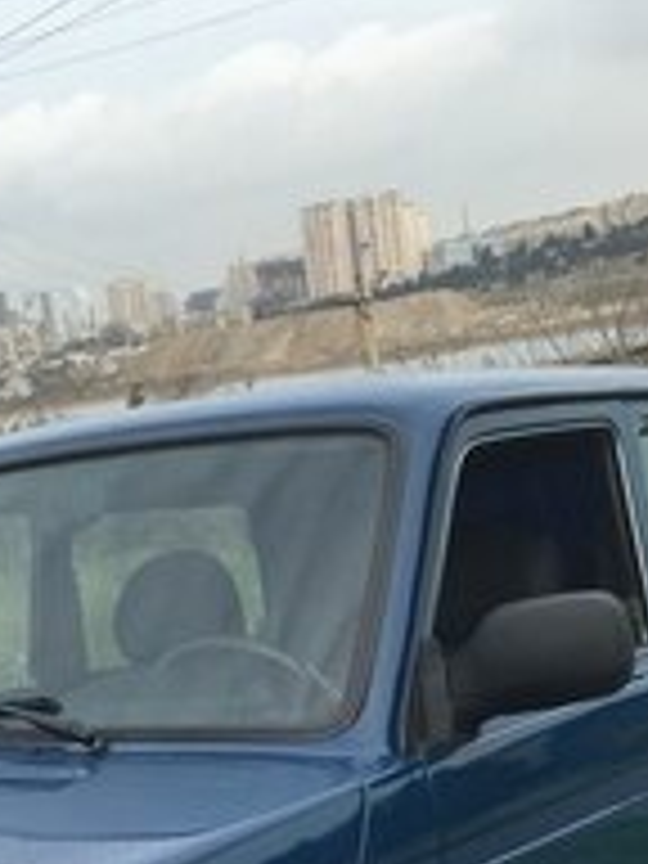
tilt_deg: -19.0
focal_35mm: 75
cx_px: 189
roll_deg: +9.1
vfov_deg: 23.9
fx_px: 1872
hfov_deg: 19.5
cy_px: 1012
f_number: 2.2
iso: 32
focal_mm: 4.15
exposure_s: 1/760
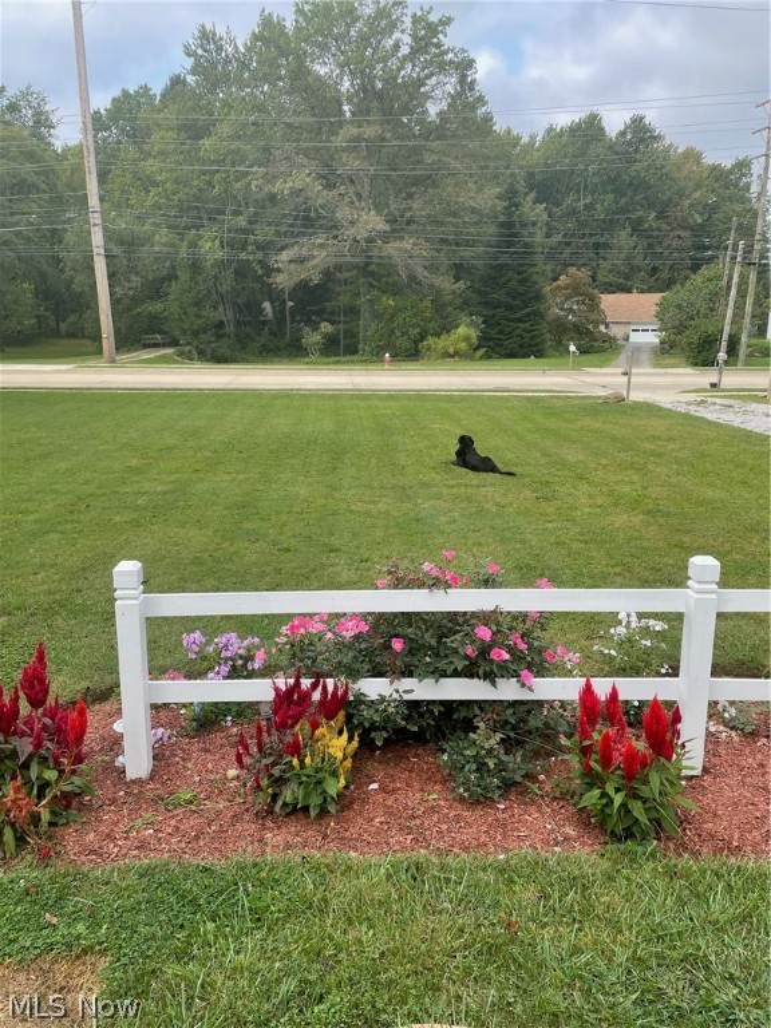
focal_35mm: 26
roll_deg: +1.5
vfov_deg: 67.3
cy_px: 514
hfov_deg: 53.1
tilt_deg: -13.8
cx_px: 386
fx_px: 772
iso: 32
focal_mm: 4.2
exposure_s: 1/711
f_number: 1.6
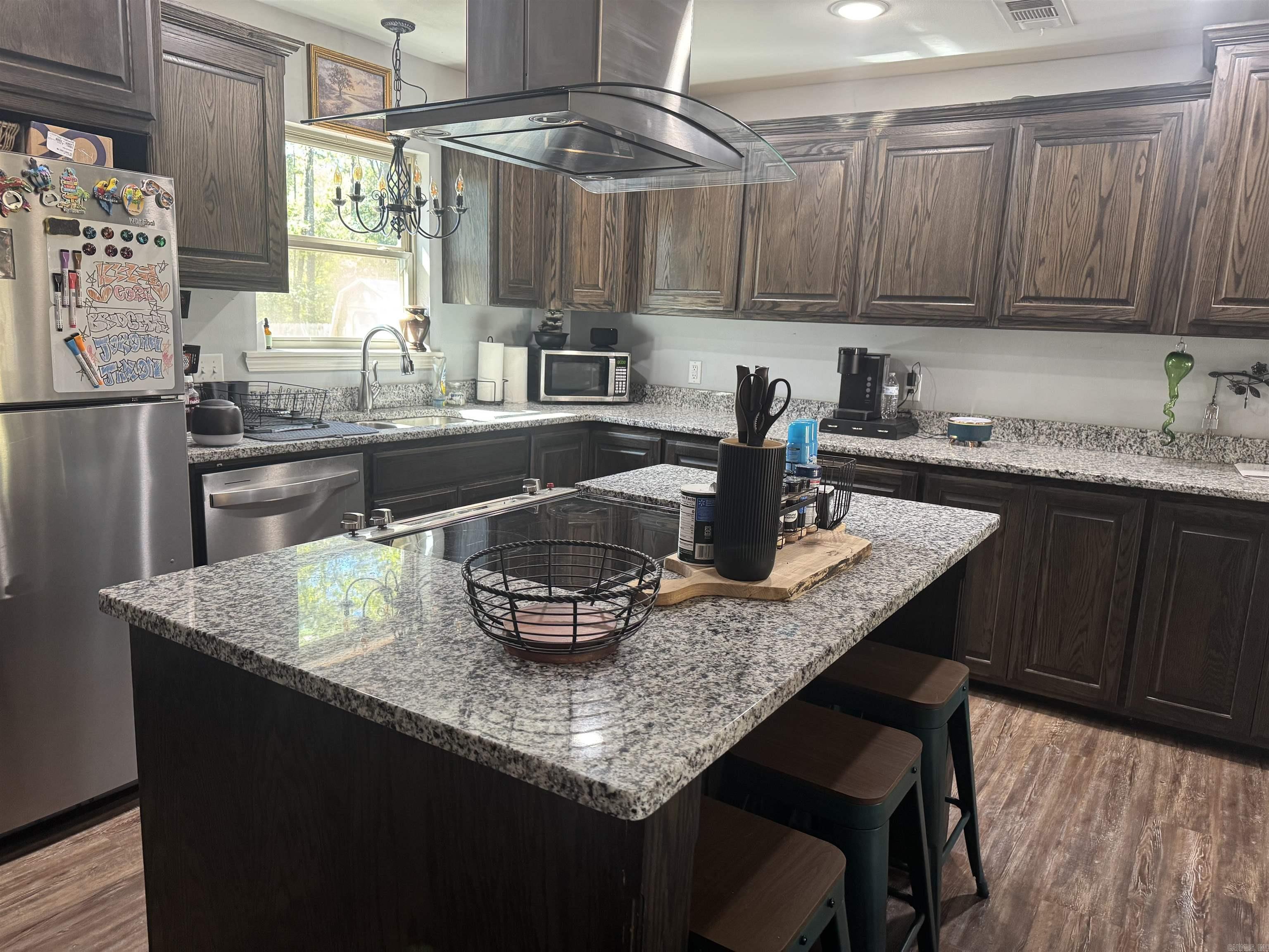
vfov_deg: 56.8
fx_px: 880
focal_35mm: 24
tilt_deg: -10.1
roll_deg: -2.9
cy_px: 476
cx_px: 634
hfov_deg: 71.6
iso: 250
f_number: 1.78
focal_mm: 6.76
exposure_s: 1/60
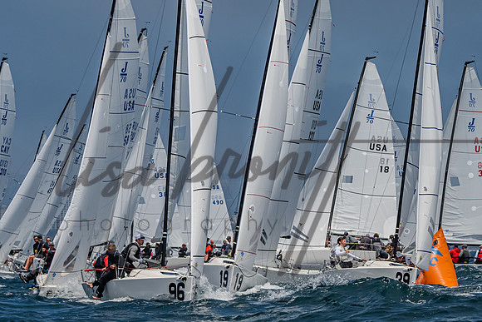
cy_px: 225
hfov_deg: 9.2
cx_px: 214
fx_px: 3011
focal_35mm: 225
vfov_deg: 6.1
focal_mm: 102
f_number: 6.3
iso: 400
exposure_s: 1/2500
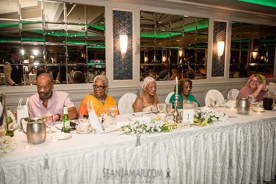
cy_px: 92
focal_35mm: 28
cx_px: 138
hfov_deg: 65.9
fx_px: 213
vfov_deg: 46.8
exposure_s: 1/200
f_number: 3.2
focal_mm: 27
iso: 1600
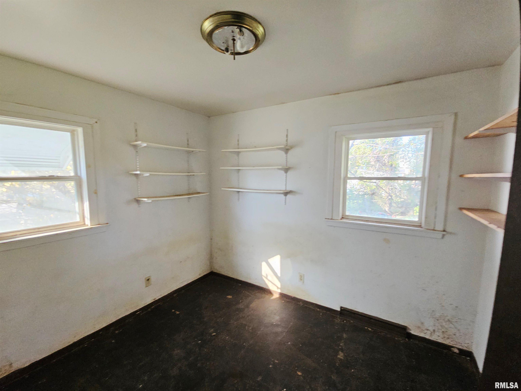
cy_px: 196
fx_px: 196
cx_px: 260
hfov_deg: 106.2
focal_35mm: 13
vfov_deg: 89.9
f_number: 2.2
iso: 160
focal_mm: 2.2
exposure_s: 1/60
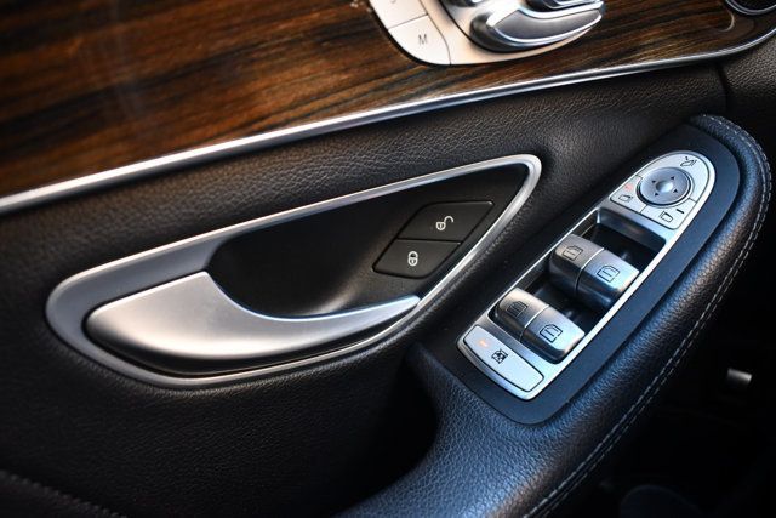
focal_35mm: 31
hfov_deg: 60.3
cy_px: 259
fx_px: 668
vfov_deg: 42.3
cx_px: 388
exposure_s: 1/125
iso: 1600
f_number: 3.8
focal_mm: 21
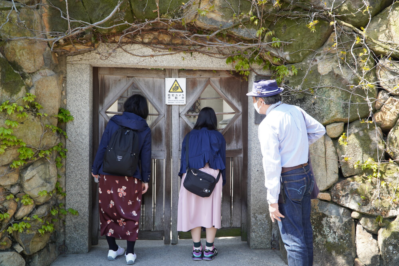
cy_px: 133
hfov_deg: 61.9
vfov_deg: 43.6
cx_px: 200
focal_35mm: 30
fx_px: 332
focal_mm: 20
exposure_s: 1/50
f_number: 6.3
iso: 100
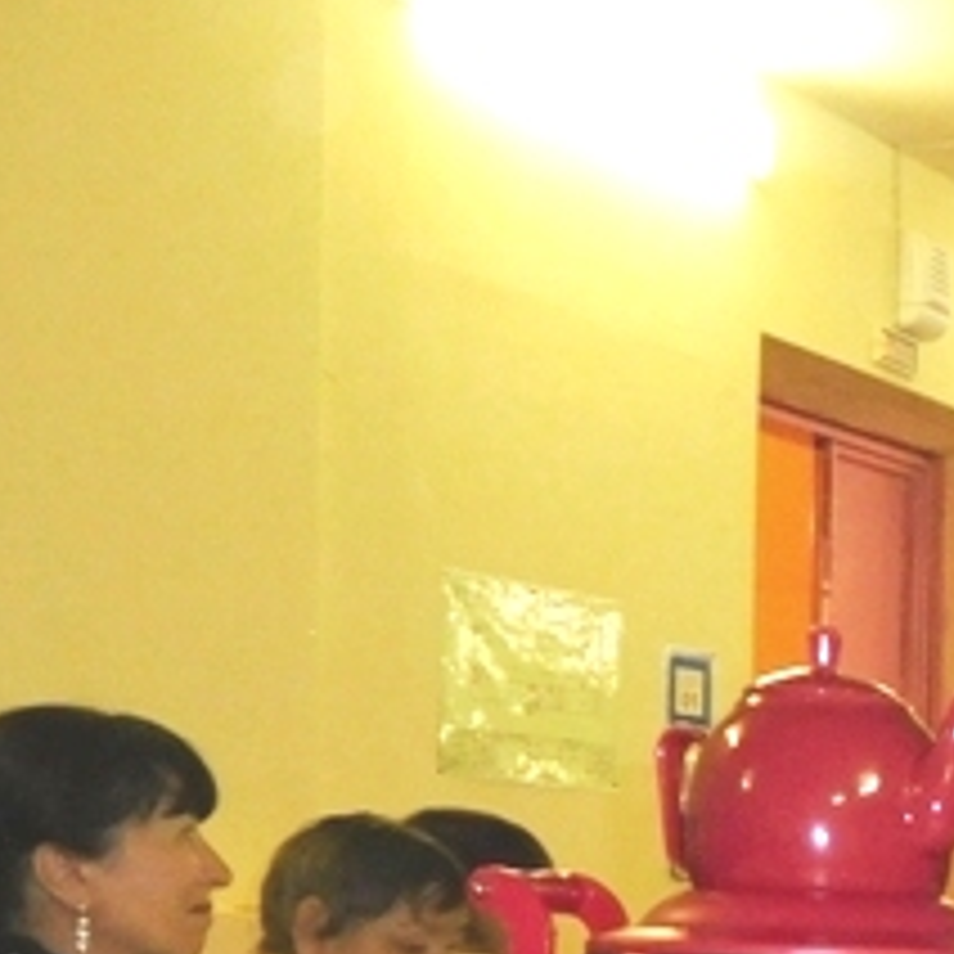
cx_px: 1431
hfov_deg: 19.0
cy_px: 981
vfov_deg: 20.8
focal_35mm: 80
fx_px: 2494
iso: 200
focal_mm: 4.5
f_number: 3.4
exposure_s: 1/30
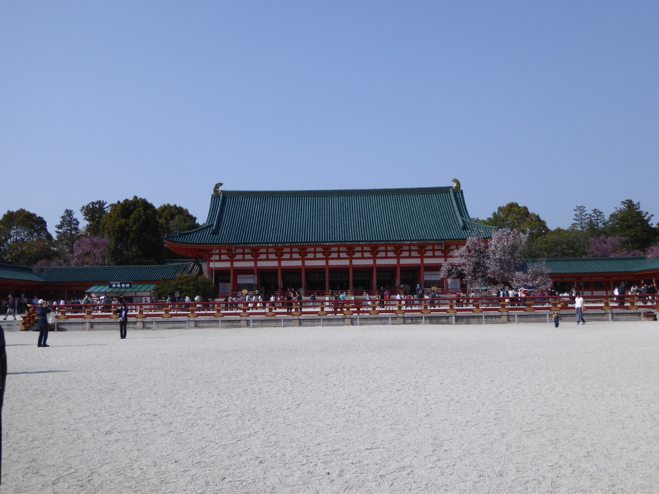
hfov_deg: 47.9
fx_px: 742
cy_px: 247
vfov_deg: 36.8
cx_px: 330
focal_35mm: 39
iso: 100
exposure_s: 1/1300
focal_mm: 6.7
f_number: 3.7
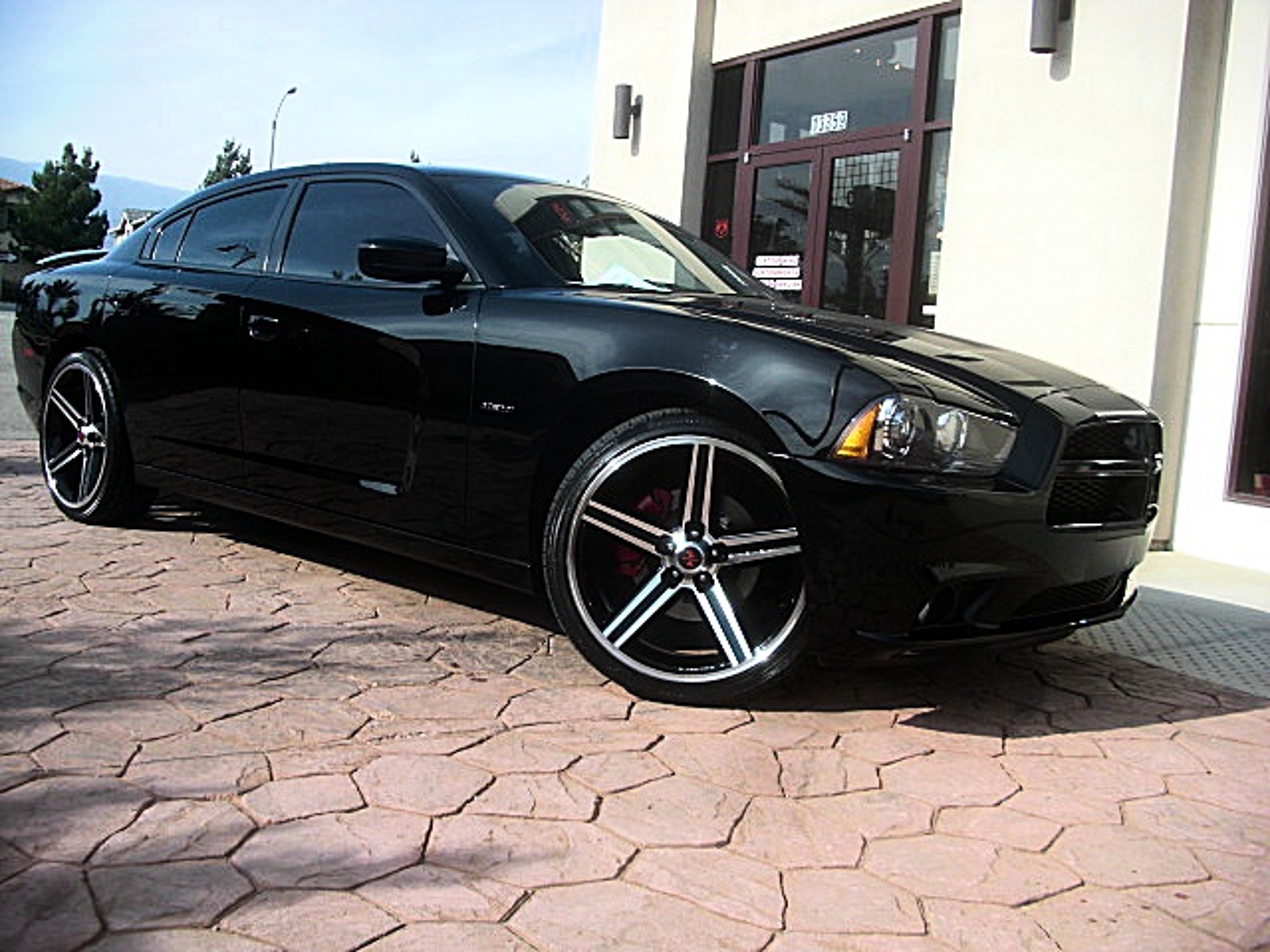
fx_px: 1321
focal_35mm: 36
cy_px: 476
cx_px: 635
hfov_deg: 51.4
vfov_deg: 39.7
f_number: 2.8
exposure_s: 1/500
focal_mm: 6.3
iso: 50
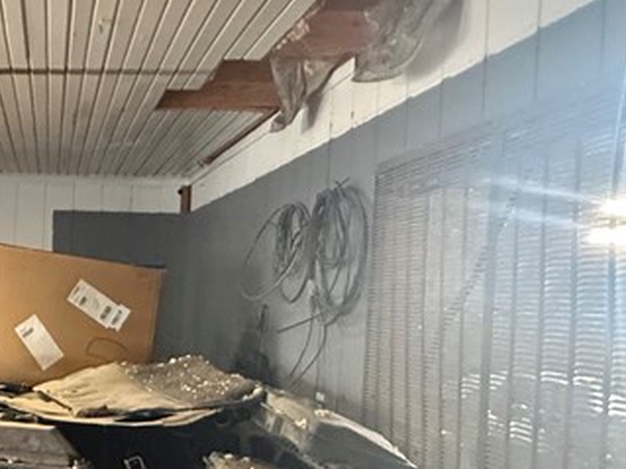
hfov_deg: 37.7
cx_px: 4
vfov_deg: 31.9
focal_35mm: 45
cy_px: 314
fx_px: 813
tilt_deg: -2.1
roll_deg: -1.0
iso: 1000
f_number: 2.2
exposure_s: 1/60
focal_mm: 2.22
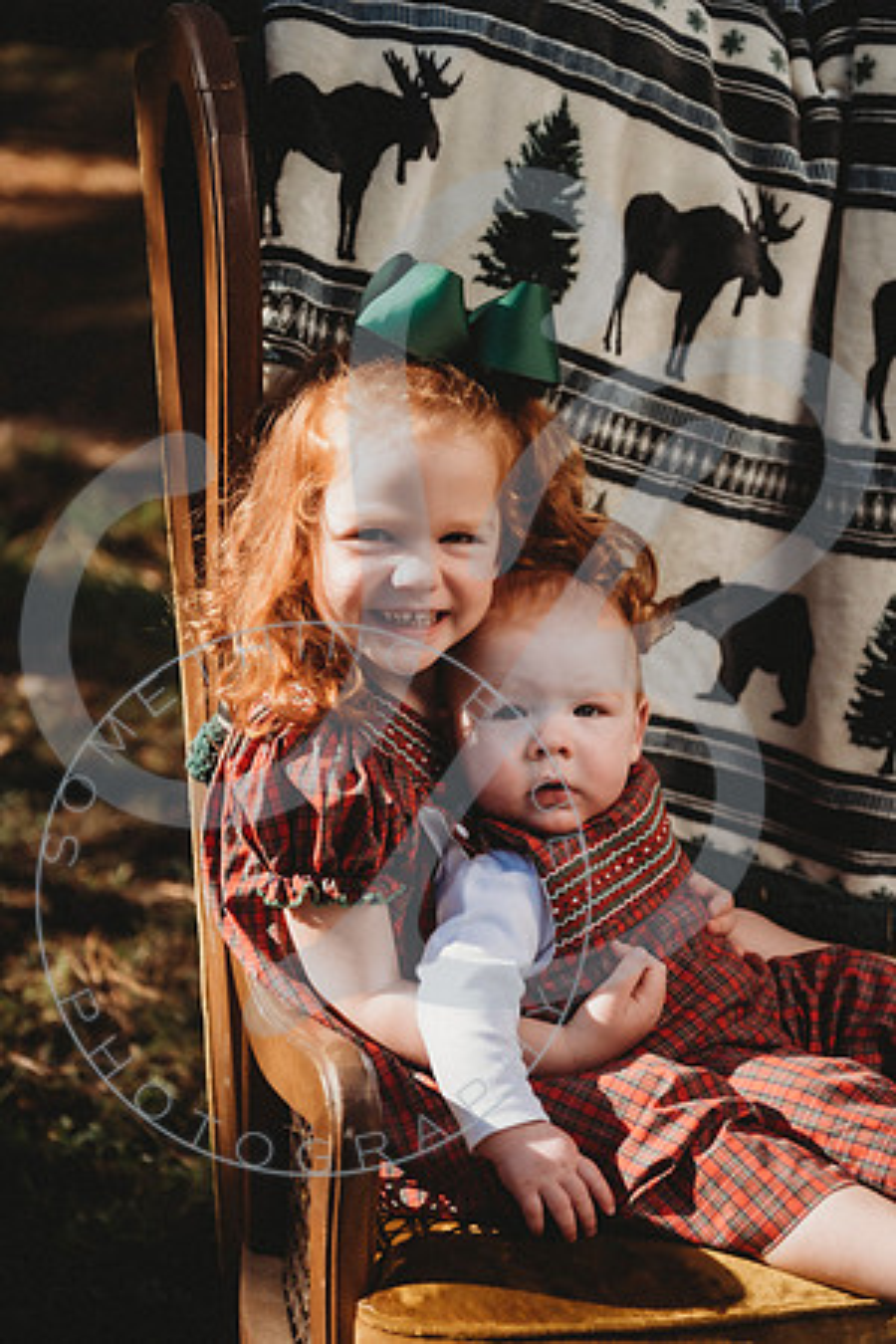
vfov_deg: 28.8
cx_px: 448
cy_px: 672
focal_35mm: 70
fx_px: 2613
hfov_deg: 19.5
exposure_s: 1/800
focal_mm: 70
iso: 100
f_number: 2.8
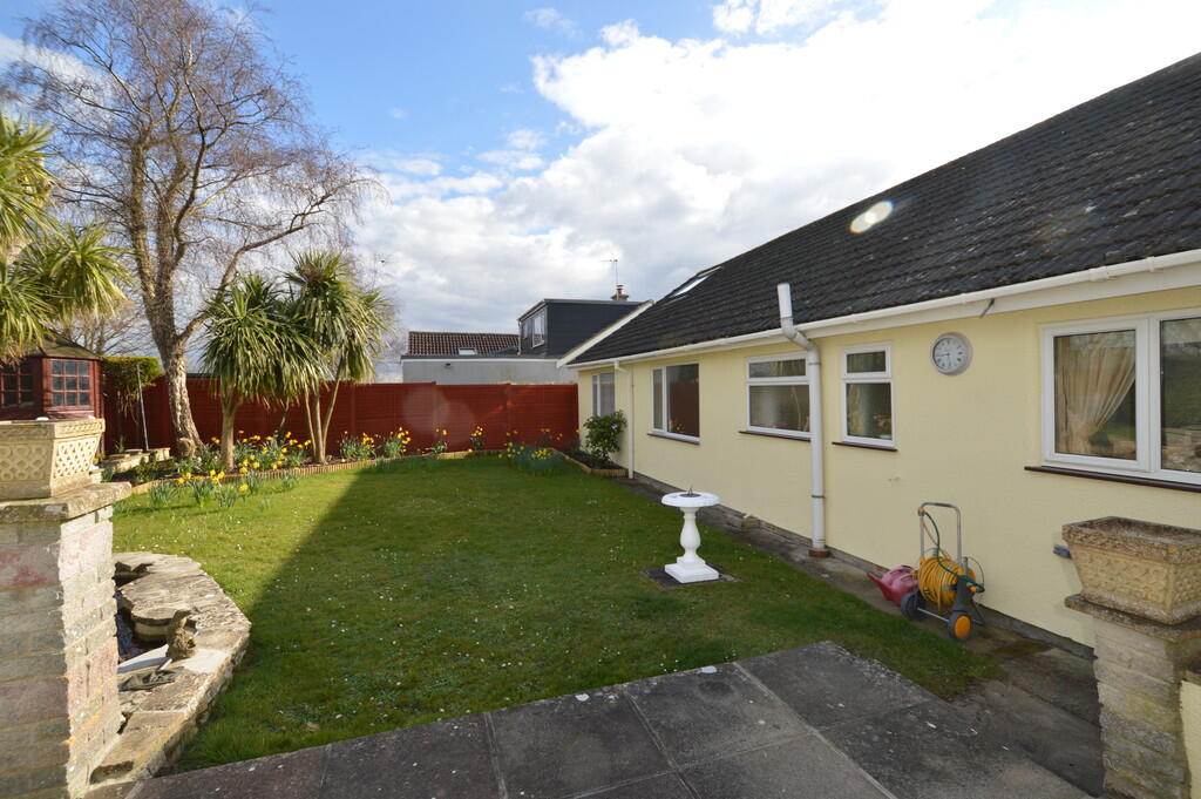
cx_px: 600
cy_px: 400
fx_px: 500
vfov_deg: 77.2
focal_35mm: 15
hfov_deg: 100.4
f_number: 7.1
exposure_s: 1/200
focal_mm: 10
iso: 100
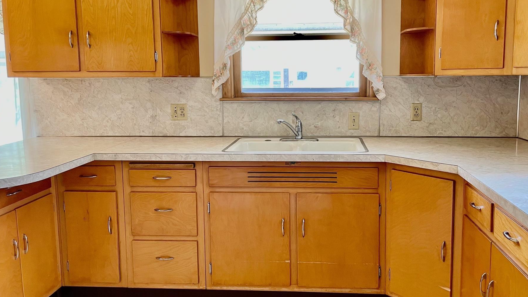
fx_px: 448
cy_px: 133
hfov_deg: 60.9
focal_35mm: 32
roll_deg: +1.5
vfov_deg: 36.6
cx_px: 287
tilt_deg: -7.5
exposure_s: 1/60
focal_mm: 4.2
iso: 100
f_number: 1.6
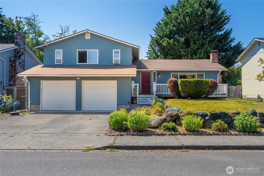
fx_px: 176
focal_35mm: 24
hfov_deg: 73.7
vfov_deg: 53.2
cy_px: 88
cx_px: 132
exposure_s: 1/200
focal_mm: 24
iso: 80
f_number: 7.1
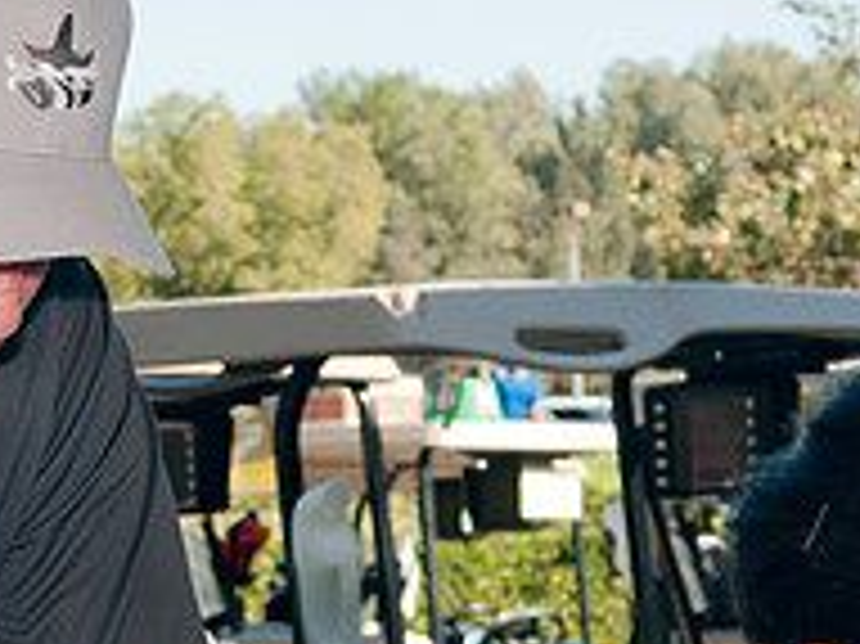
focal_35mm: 185
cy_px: 738
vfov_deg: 8.0
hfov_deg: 10.7
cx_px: 133
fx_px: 4593
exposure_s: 1/125
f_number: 5.6
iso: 200
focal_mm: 35
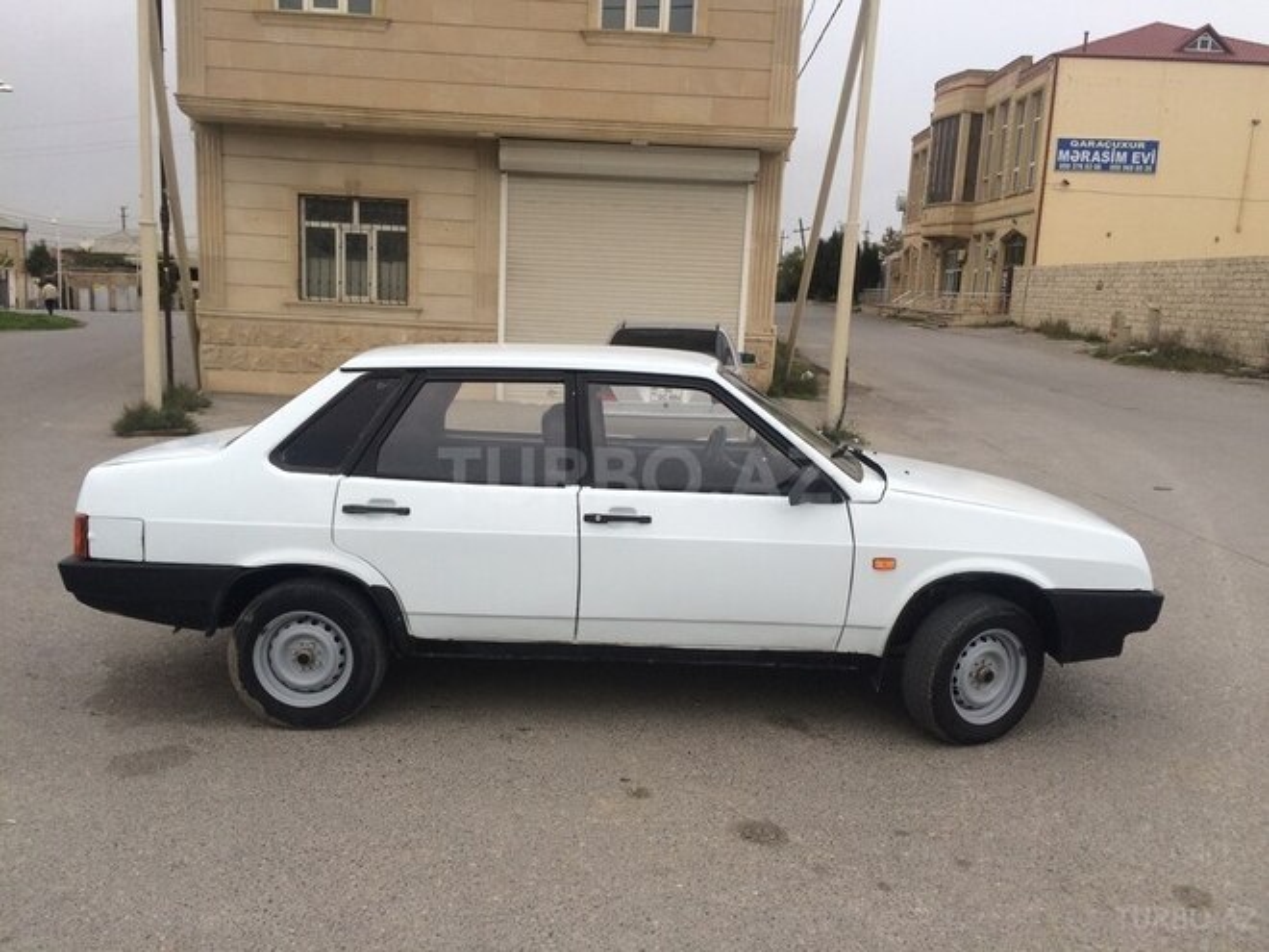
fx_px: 1063
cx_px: 634
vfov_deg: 48.2
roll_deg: -2.3
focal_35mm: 29
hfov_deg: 61.7
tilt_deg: -10.5
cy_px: 476
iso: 32
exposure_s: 1/102
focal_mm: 4.15
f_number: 2.2
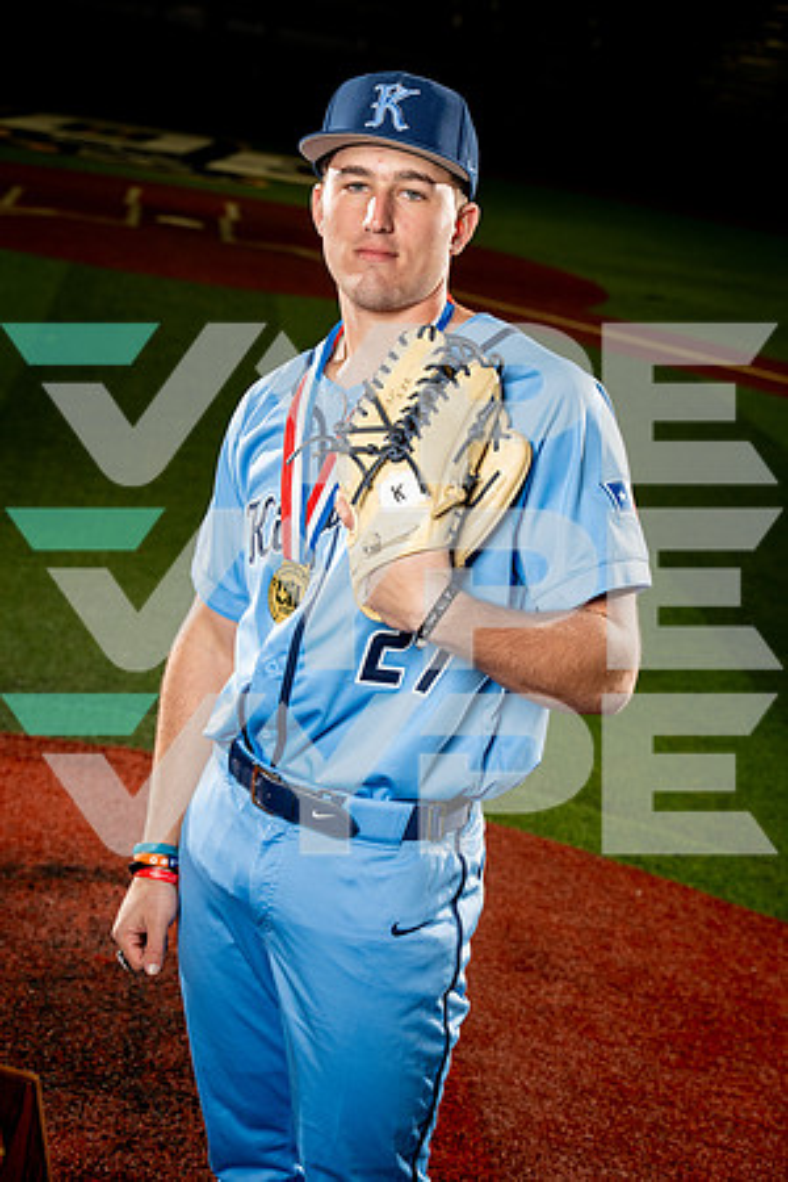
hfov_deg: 19.5
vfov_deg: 28.8
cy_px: 591
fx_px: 2298
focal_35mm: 70
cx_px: 394
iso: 800
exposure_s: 1/250
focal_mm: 70
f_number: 5.6
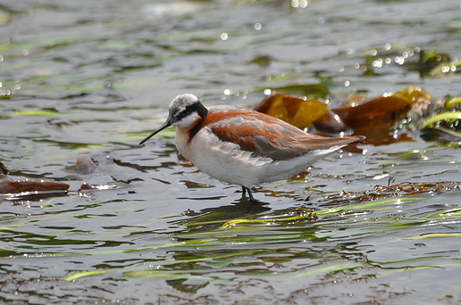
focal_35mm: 506
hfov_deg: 4.1
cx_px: 251
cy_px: 144
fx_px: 6468
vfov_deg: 2.7
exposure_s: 1/1600
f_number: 6.3
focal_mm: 300
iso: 400
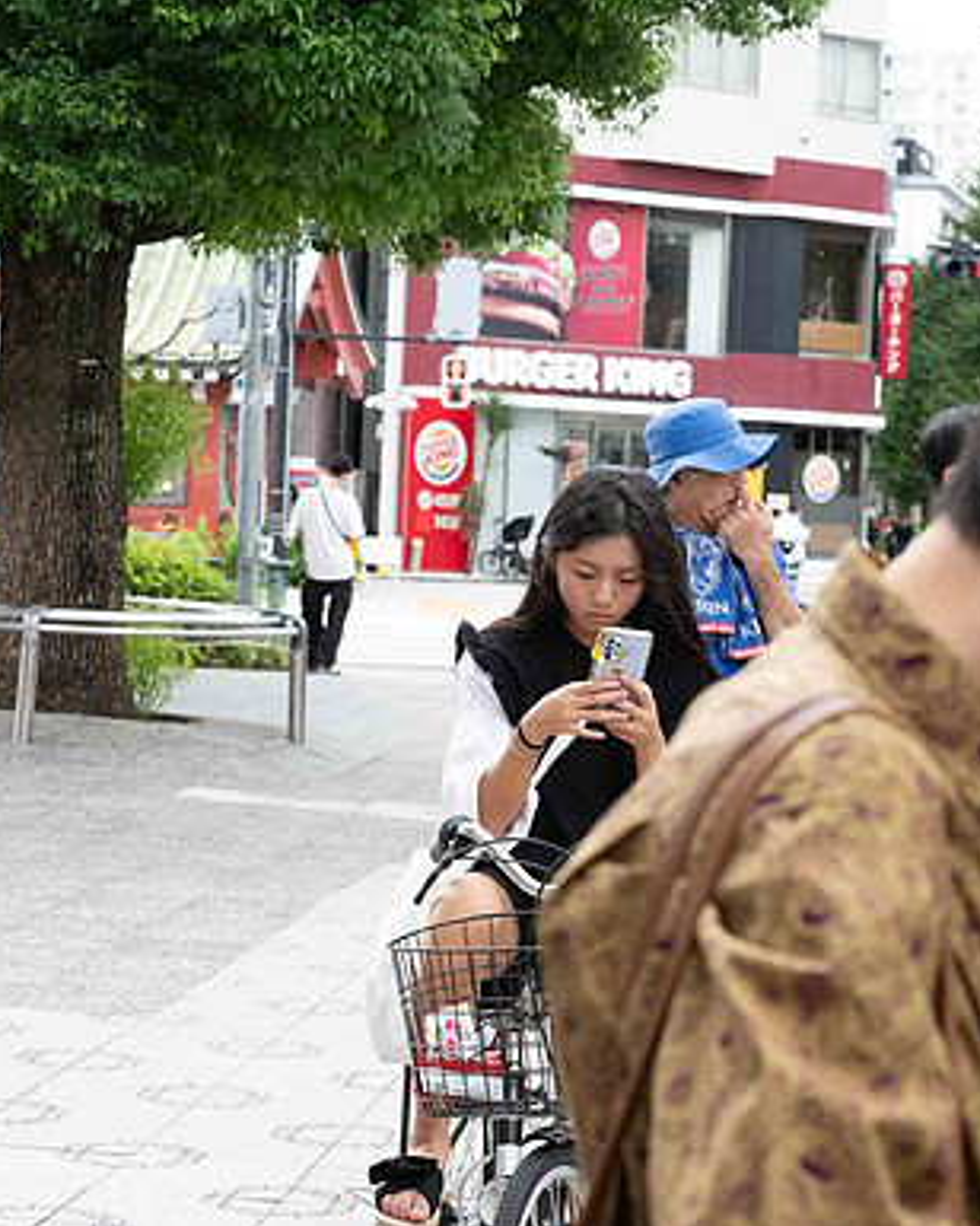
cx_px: 500
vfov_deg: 19.4
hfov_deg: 15.5
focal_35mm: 99
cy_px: 613
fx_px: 3589
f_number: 8
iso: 720
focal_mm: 70
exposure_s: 1/250
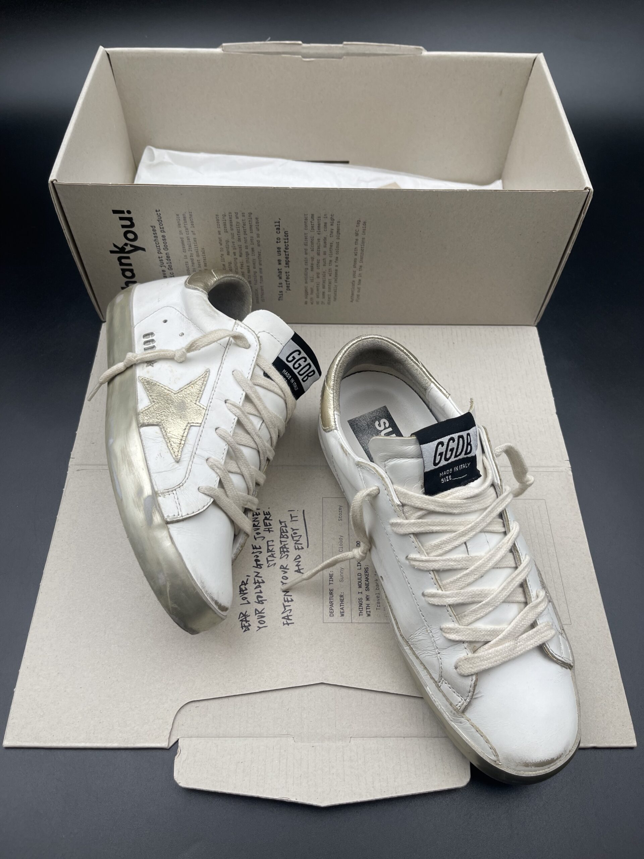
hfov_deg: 53.1
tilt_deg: -57.9
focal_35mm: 26
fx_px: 645
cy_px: 430
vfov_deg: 67.3
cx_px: 322
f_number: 1.6
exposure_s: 1/618
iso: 32
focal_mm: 5.1
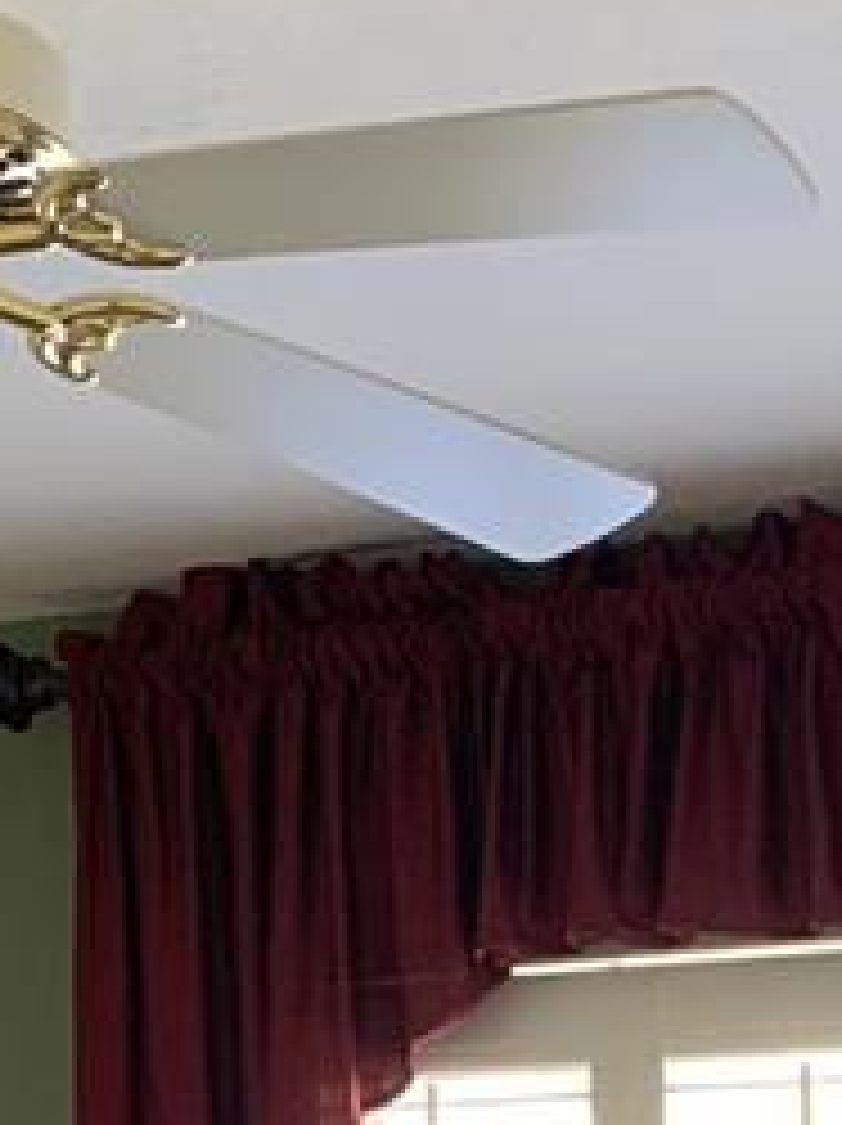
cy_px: 2426
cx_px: 797
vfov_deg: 13.1
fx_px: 4061
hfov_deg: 11.7
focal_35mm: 125
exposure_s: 1/60
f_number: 1.8
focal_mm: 4.25
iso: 200
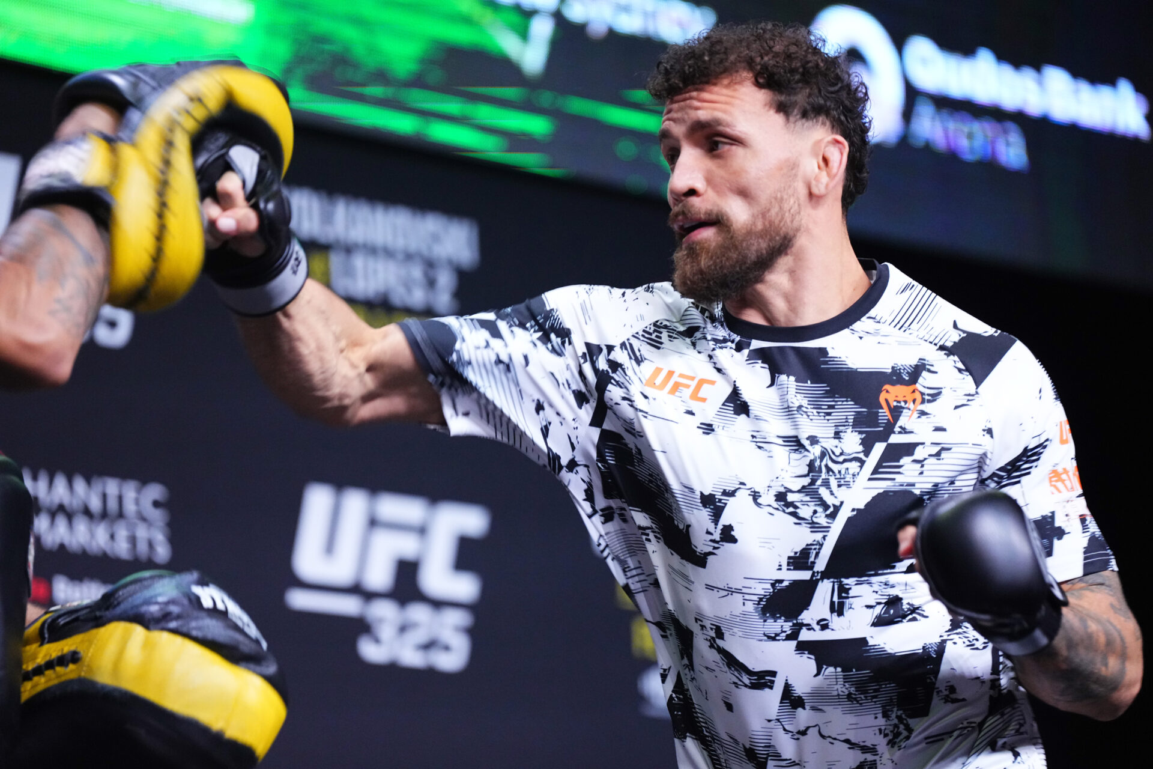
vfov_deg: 7.4
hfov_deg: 11.1
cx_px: 576
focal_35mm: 185
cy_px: 384
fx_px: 5925
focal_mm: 185
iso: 4000
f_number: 2.8
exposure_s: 1/500
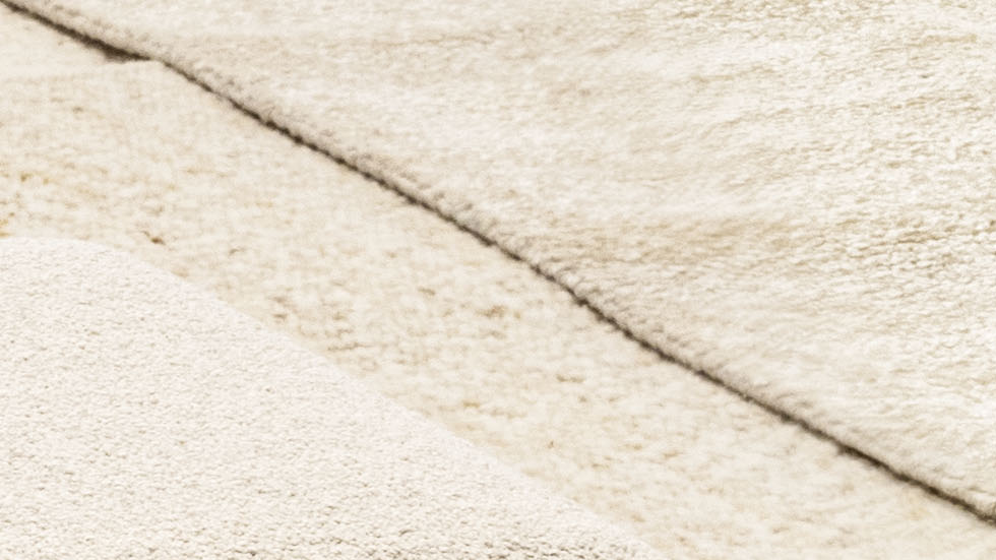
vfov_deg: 3.4
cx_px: -1431
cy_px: -57
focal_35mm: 358
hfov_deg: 5.8
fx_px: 9454
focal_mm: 49
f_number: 16
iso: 400
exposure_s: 1/2
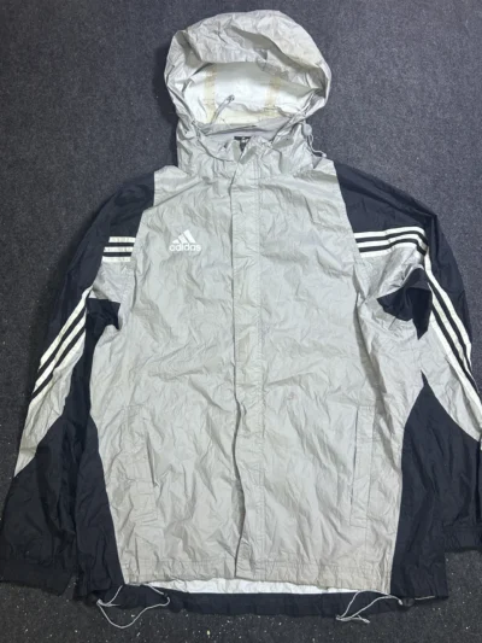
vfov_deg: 67.3
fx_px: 483
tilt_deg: -61.4
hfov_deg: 53.1
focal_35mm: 26
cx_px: 241
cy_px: 322
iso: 125
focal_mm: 5.7
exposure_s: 1/50
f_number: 1.5
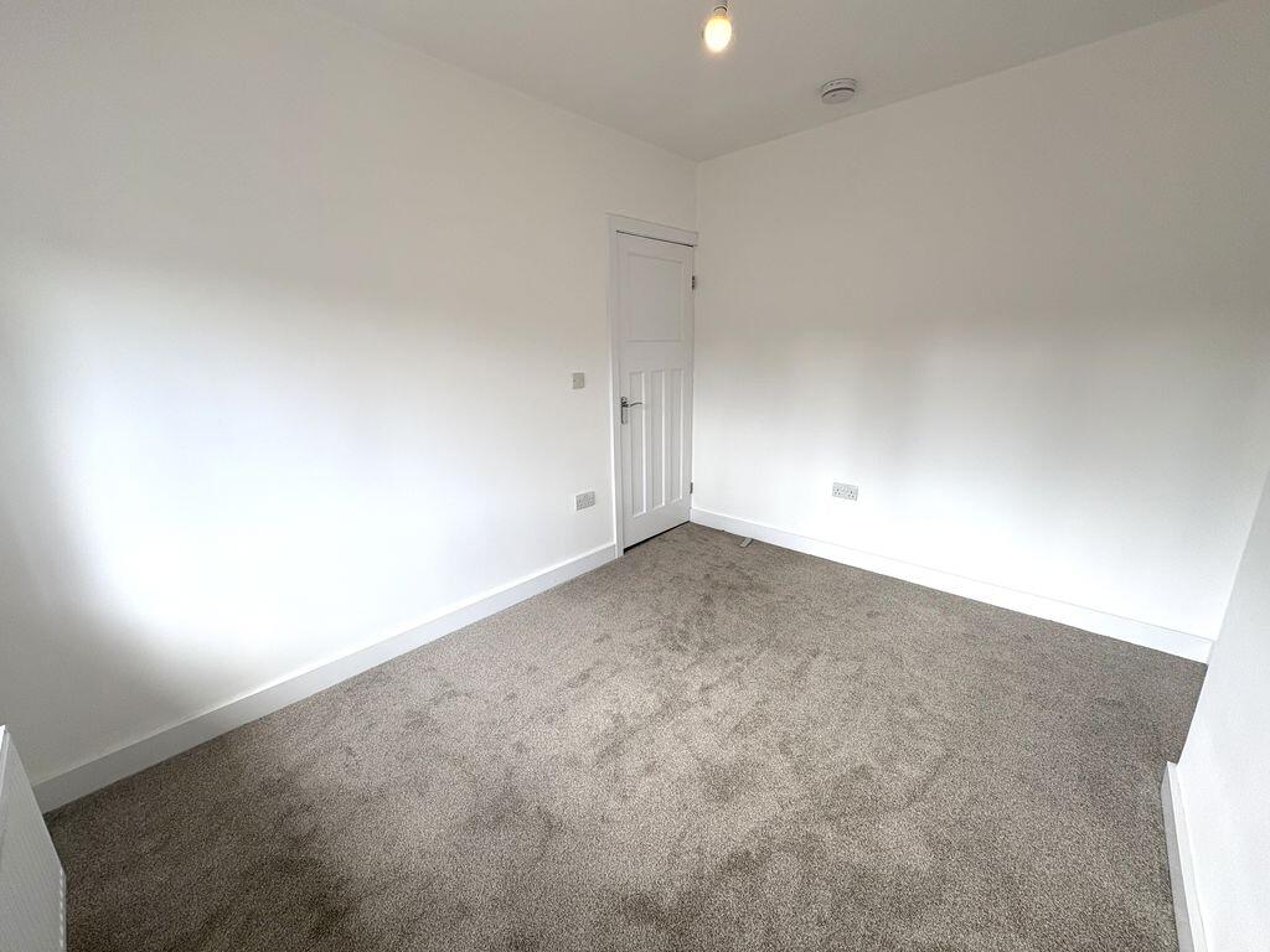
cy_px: 476
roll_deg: +1.5
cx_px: 635
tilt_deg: -14.9
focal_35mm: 14
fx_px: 514
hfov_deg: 102.1
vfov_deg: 85.7
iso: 40
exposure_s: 1/137
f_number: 2.2
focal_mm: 2.22
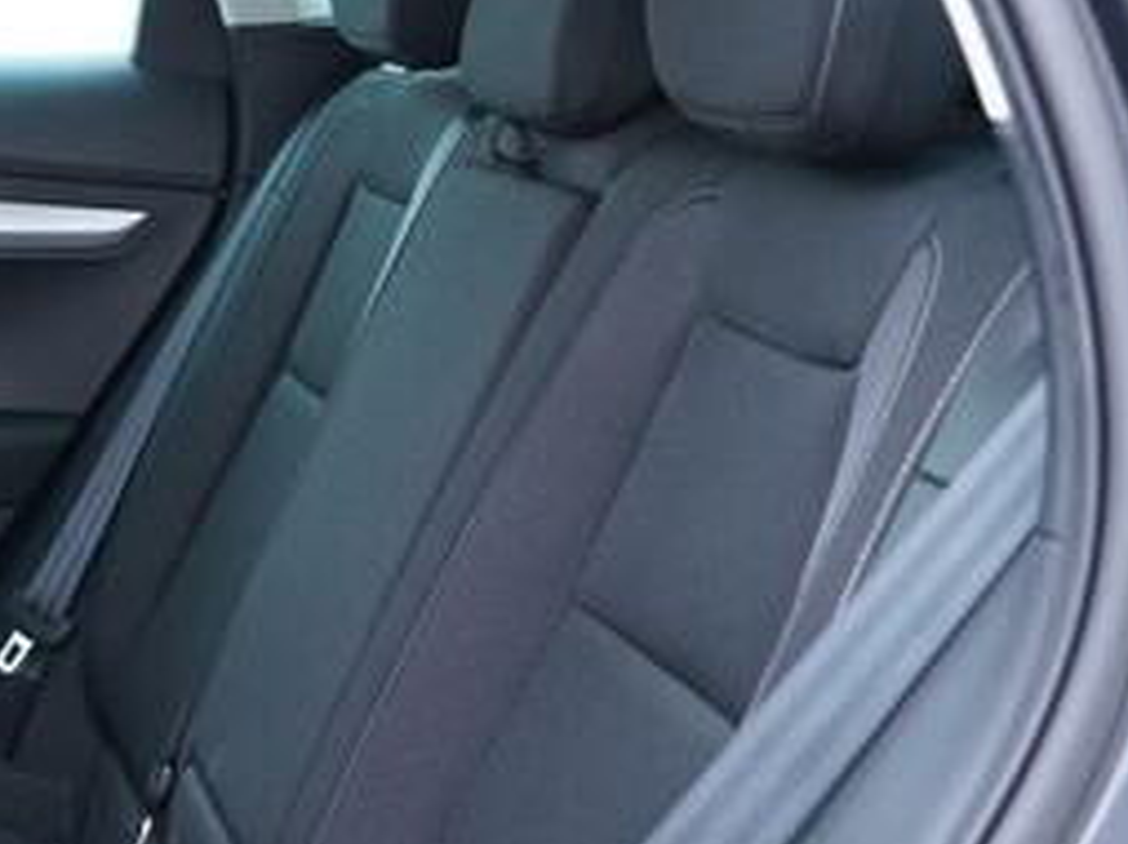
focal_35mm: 75
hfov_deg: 24.8
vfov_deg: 19.5
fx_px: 2442
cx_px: -9
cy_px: 273
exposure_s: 1/40
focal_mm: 24
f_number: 2.8
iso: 640
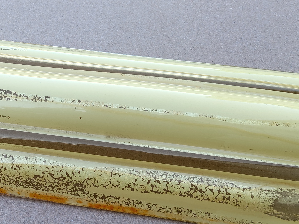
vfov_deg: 26.6
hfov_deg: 33.6
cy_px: 122
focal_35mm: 55
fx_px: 475
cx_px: 48
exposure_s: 1/205
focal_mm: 5.56
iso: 100
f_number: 1.8
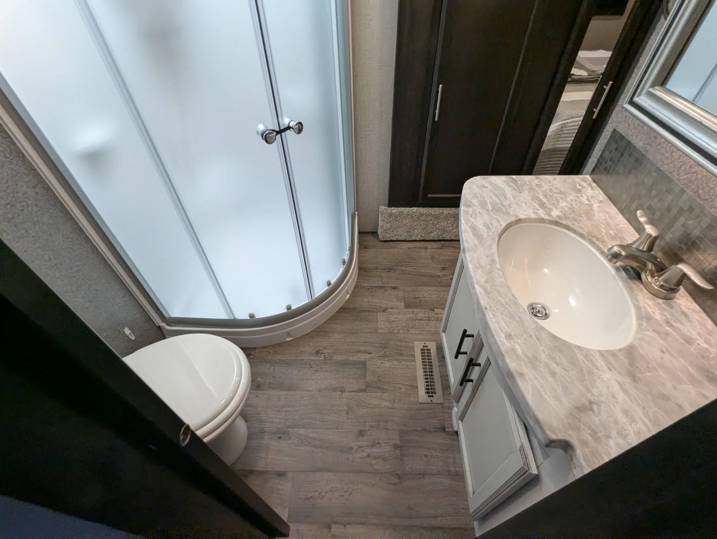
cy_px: 270
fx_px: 332
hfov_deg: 94.4
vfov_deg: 78.2
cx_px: 358
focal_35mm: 16
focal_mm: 2.35
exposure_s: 1/125
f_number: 2.2
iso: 567
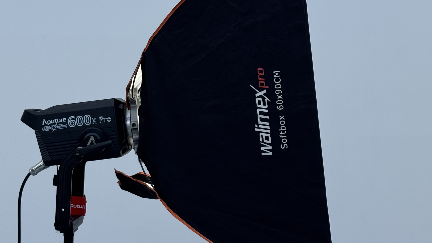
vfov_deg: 14.0
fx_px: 985
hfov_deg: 24.7
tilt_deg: +0.2
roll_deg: +0.9
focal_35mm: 86
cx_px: 197
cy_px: 84
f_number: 1.78
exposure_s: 1/783
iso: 64
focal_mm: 6.76
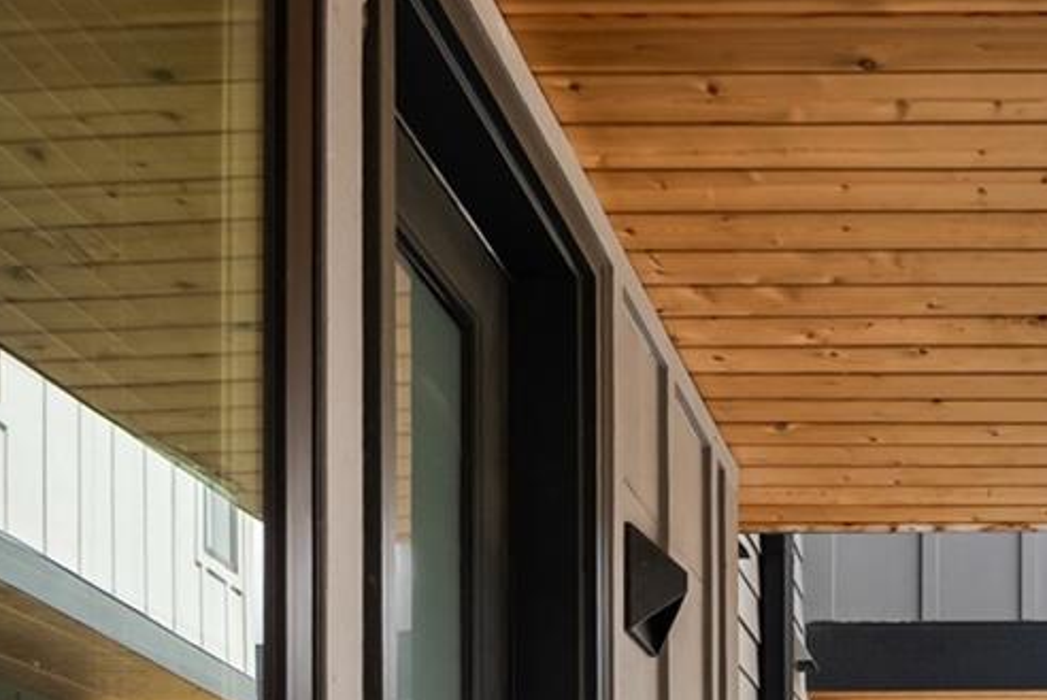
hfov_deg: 35.2
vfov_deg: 22.0
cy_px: 1028
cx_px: 1004
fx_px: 1514
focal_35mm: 52
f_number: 8
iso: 200
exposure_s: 1/80
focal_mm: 16
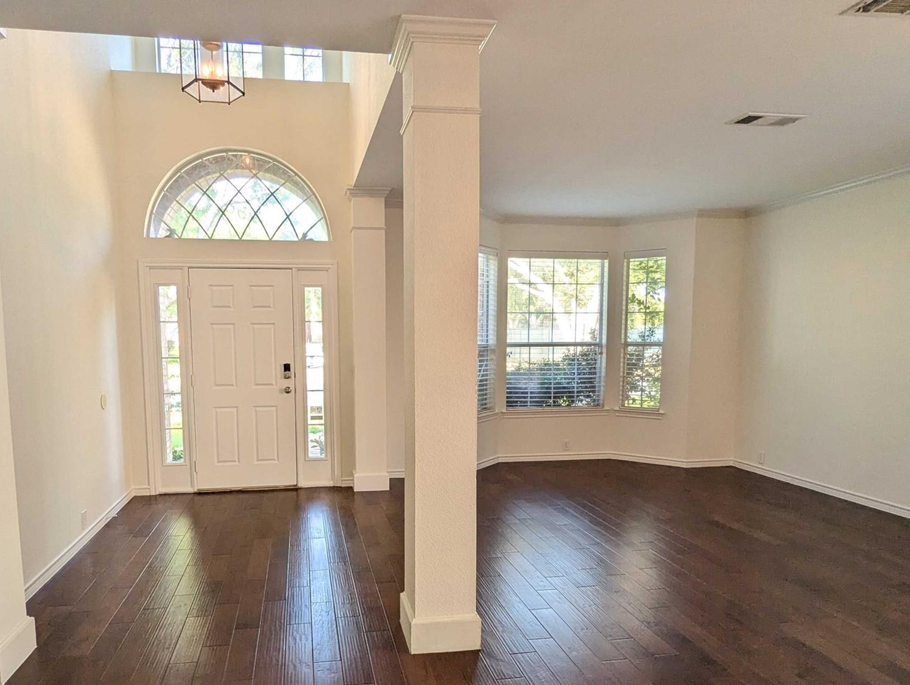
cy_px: 401
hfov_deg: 75.8
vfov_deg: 60.8
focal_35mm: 22
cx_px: 383
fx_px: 579
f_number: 2.2
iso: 99
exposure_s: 1/120
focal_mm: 2.35
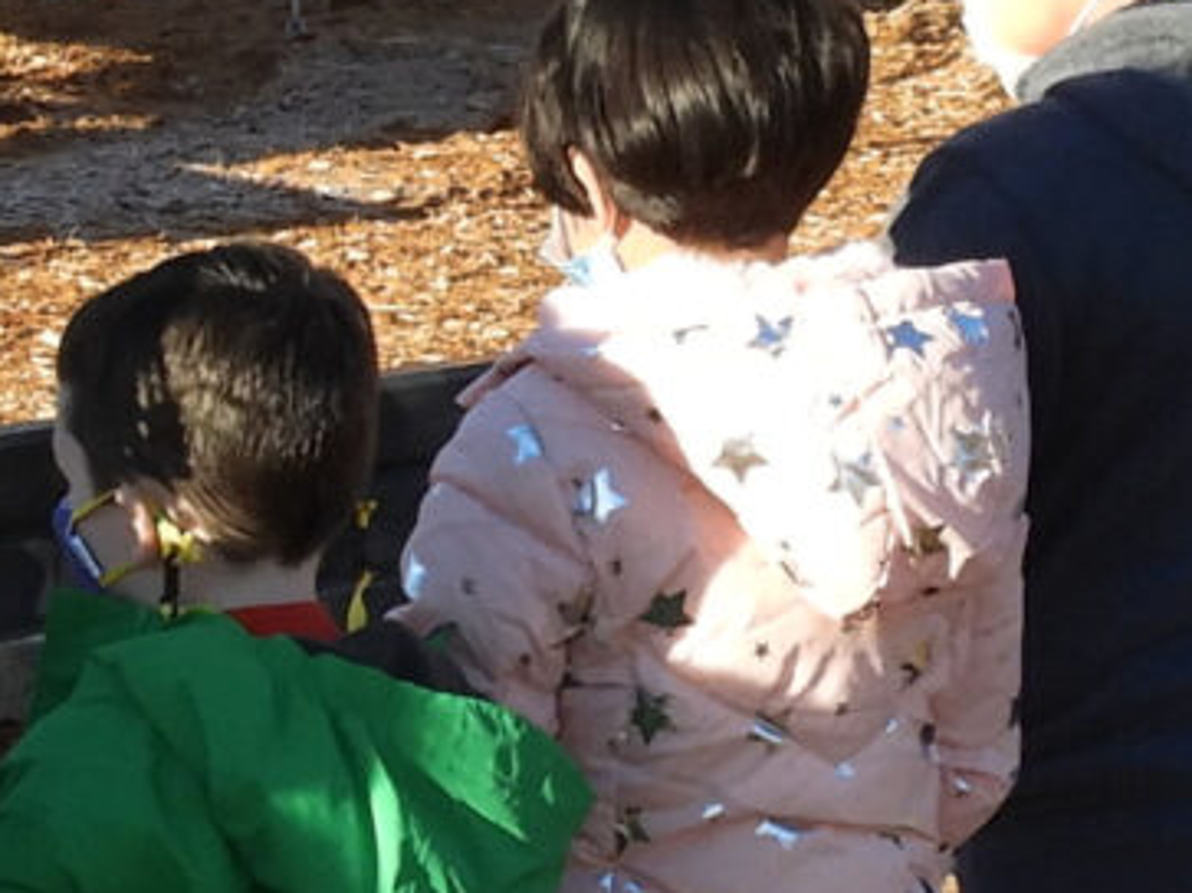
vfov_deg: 5.3
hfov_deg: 6.9
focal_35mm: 282
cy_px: 378
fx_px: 9707
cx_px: -506
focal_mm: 7.2
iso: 100
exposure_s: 1/400
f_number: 3.8
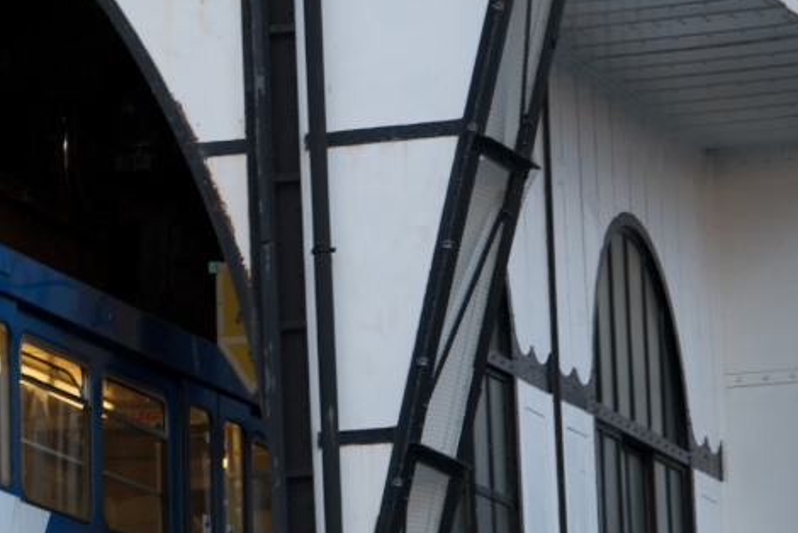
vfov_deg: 4.0
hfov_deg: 6.0
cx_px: -27
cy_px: 373
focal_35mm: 343
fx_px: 7610
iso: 450
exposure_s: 1/125
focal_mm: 105
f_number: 4.8
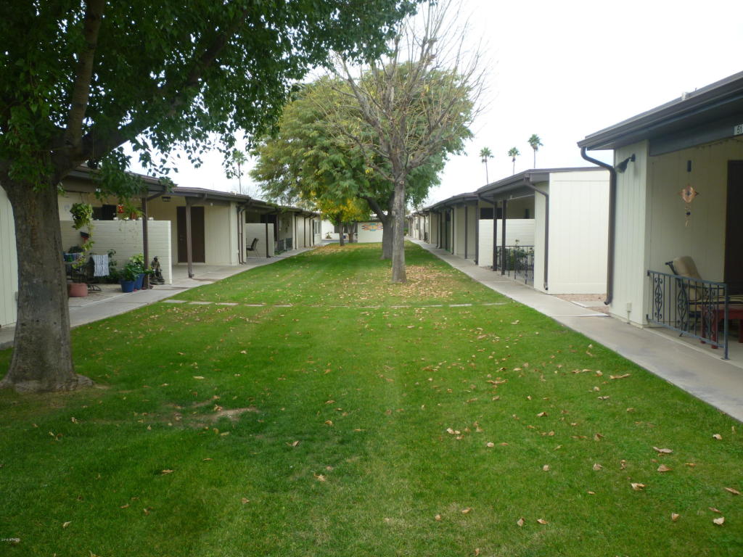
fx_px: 622
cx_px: 372
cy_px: 278
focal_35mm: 29
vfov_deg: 48.2
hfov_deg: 61.7
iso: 80
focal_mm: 5.2
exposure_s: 1/160
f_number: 3.3
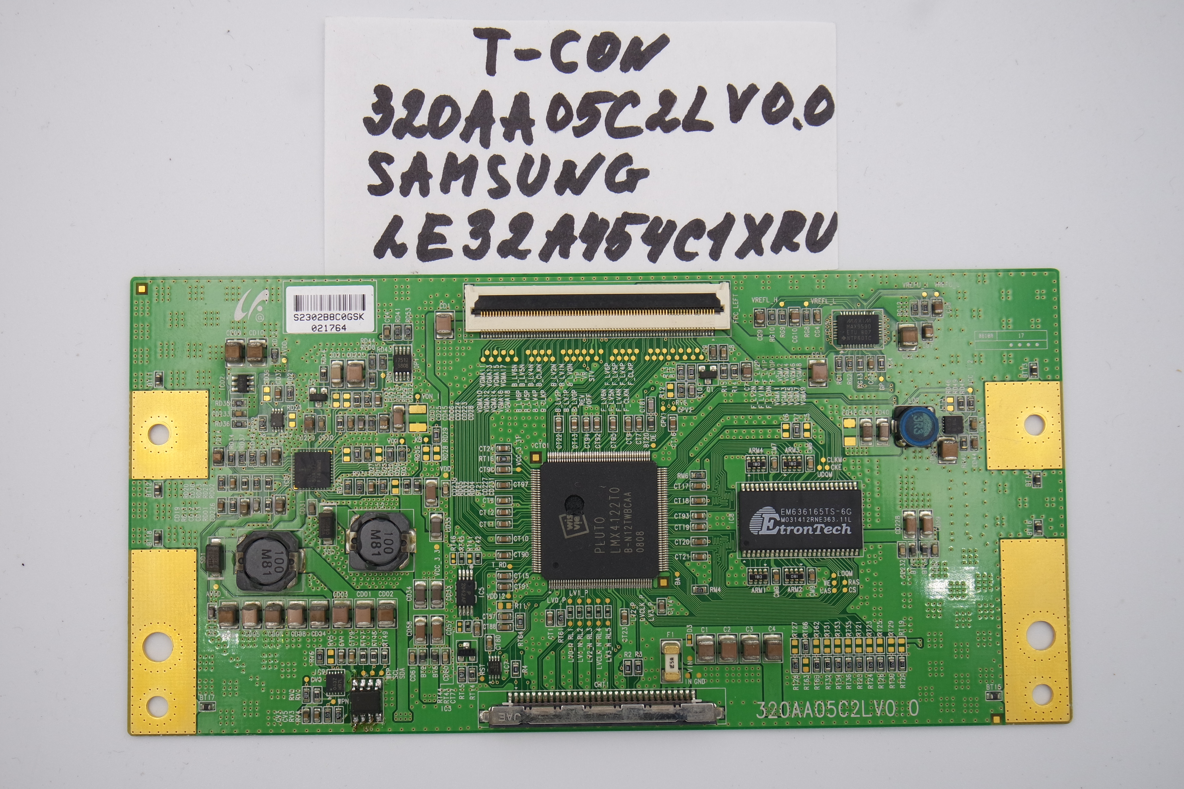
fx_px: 1414
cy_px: 394
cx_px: 592
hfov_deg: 45.4
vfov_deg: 31.2
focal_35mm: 43
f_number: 5.6
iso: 160
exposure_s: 1/100
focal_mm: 16
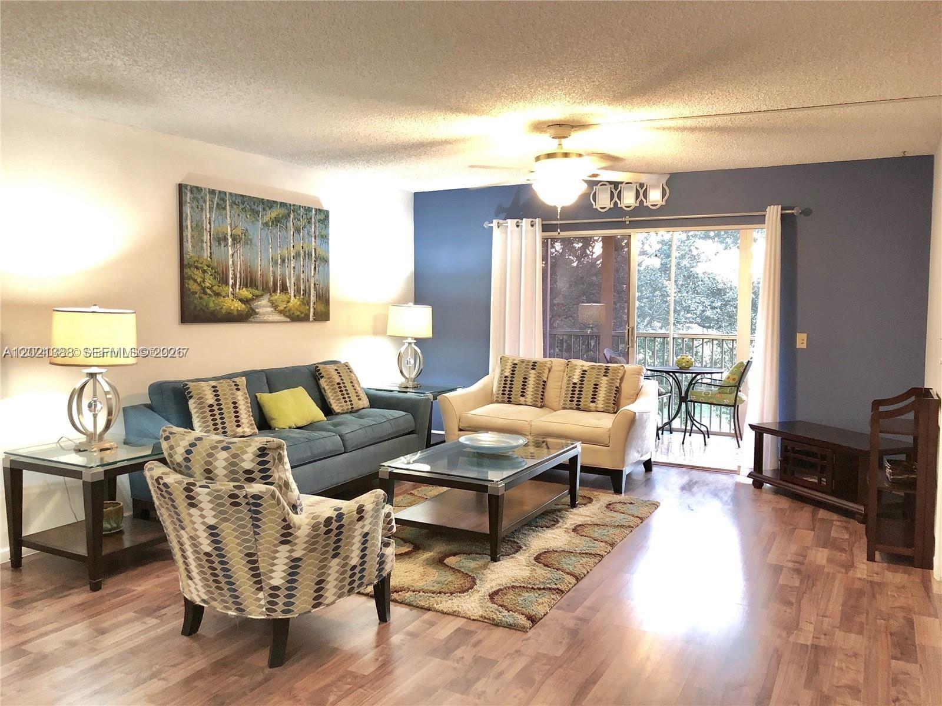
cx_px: 471
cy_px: 353
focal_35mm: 28
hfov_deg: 63.4
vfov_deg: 49.7
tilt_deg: -3.2
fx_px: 762
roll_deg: -0.6
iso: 100
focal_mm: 4
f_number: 1.8
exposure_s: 1/15
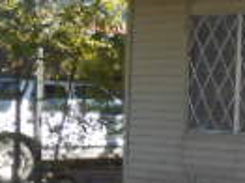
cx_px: 421
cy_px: 134
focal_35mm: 127
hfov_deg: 14.0
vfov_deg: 11.6
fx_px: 898
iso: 80
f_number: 3.5
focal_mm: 4.6
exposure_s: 1/160
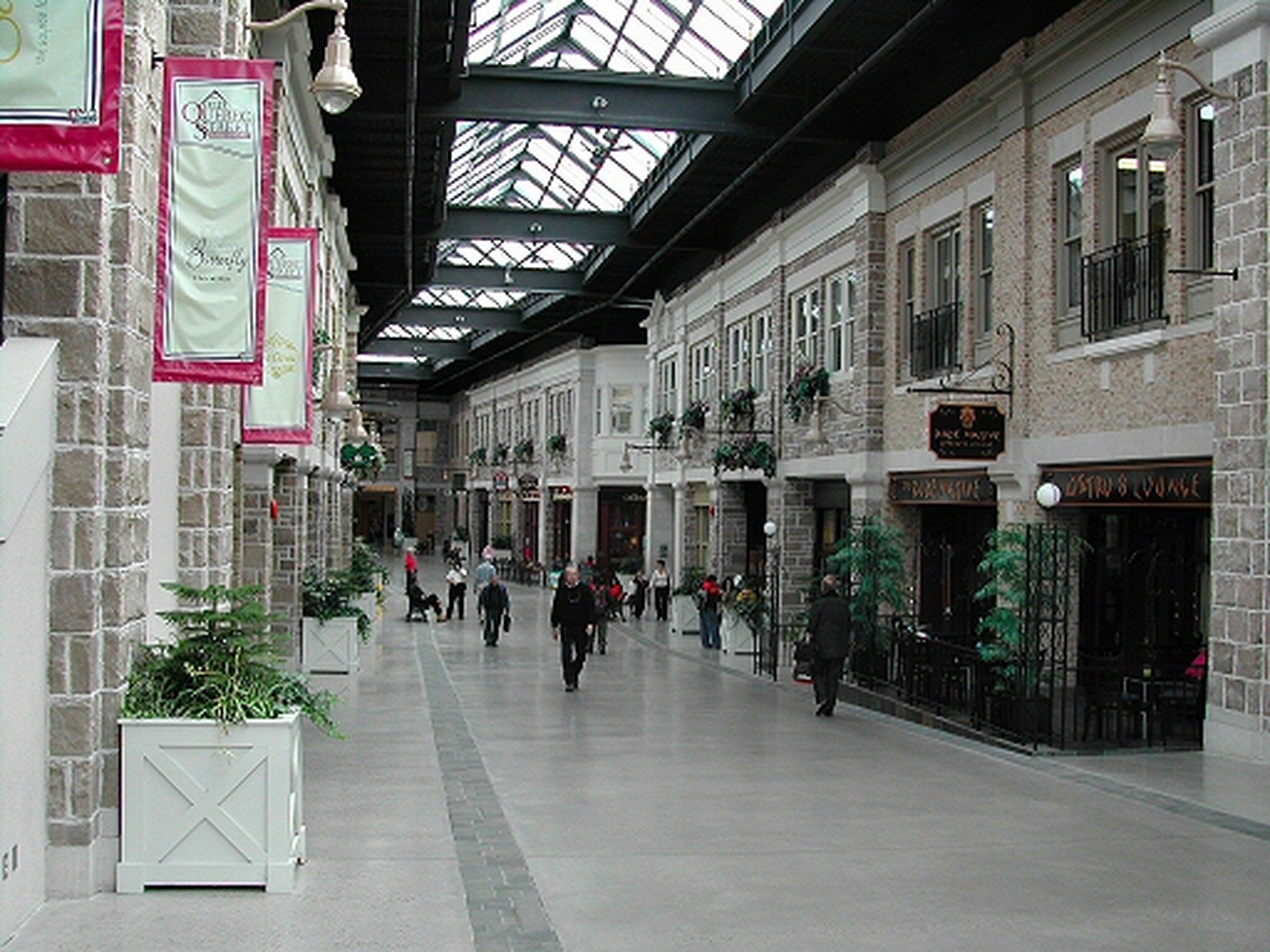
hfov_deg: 49.0
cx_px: 635
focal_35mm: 38
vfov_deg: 37.7
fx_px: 1394
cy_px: 476
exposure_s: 1/156
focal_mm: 8
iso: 100
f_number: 2.8
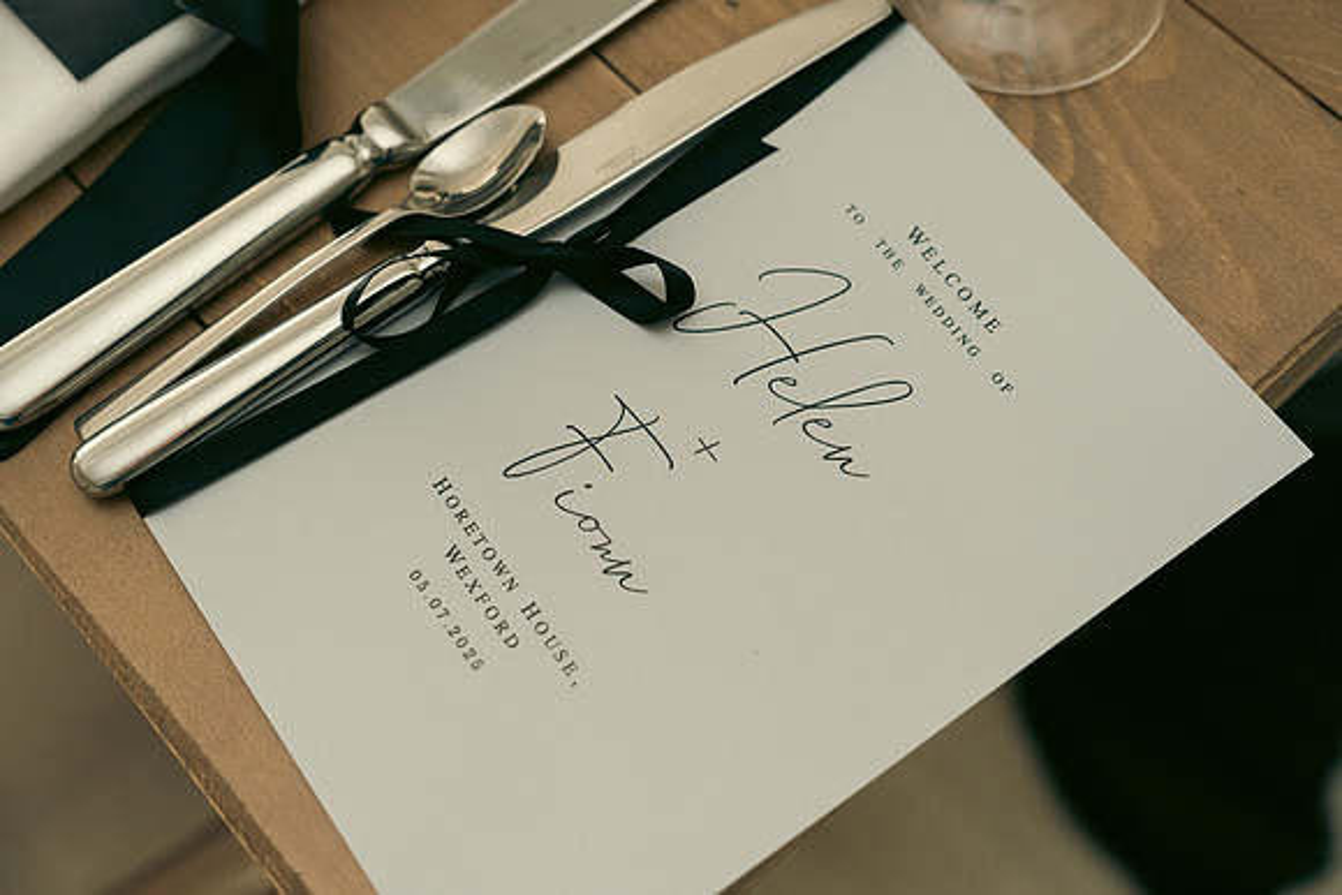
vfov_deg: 28.7
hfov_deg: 41.9
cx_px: 671
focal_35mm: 47
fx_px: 1752
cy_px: 448
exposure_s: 1/200
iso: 2500
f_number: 3.5
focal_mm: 47
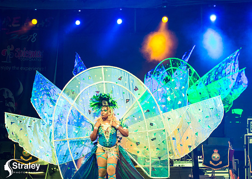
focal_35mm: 100
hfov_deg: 20.0
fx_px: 715
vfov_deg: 14.3
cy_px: 99
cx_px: 116
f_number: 5.6
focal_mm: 70
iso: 2500
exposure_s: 1/160
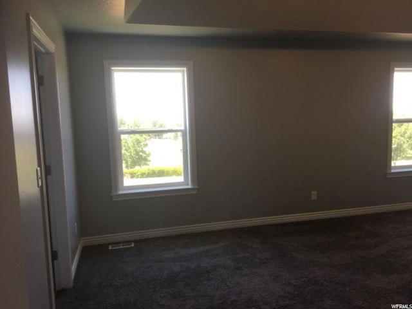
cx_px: 206
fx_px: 345
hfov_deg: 61.7
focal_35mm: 29
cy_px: 154
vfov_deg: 48.2
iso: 40
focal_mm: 4.15
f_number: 2.2
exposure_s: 1/120
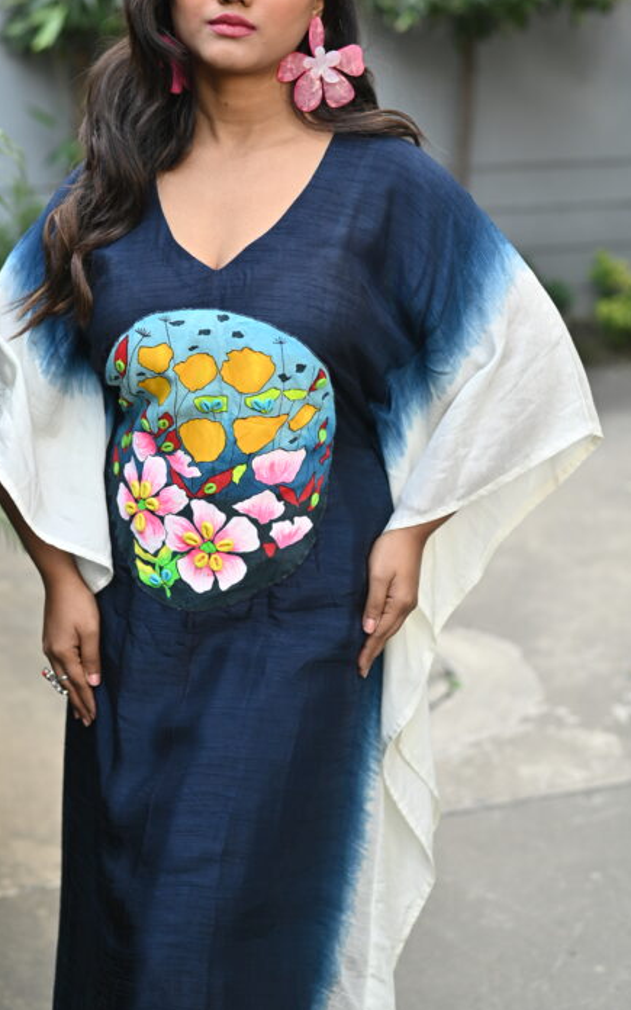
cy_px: 371
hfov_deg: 19.7
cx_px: 239
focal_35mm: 66
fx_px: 1816
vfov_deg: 30.9
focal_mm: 50
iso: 200
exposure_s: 1/160
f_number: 2.8
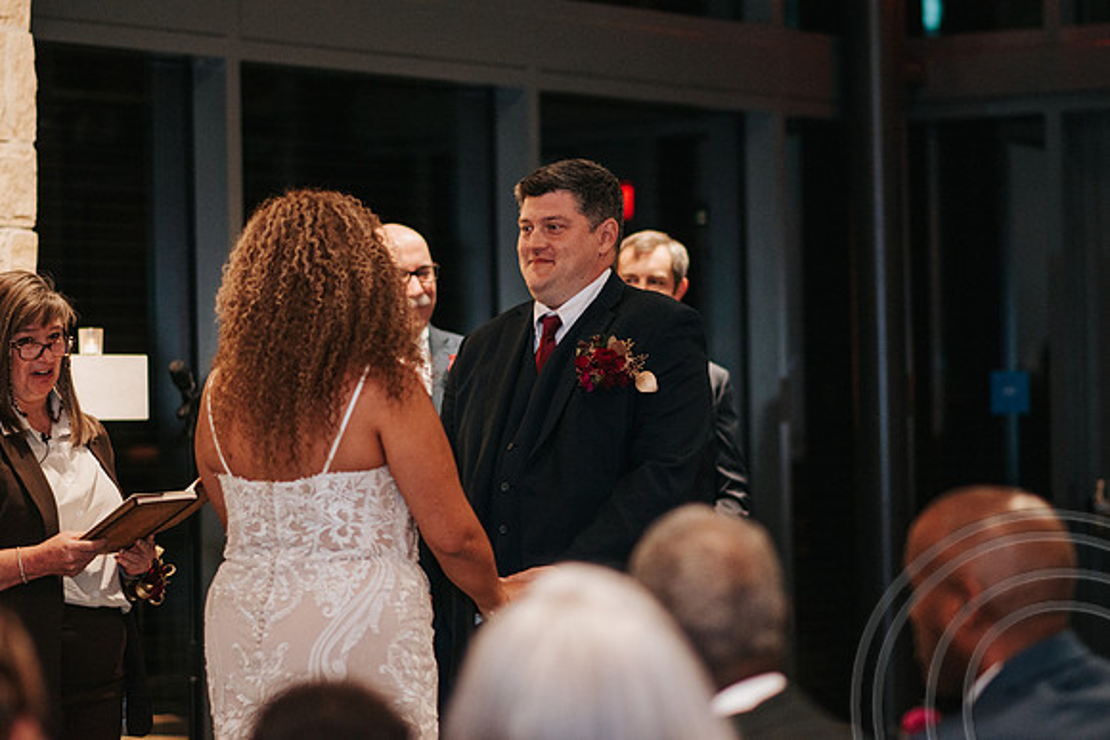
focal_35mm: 128
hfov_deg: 16.1
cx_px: 555
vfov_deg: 10.8
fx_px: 3932
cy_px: 370
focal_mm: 85
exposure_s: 1/250
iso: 800
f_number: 1.8
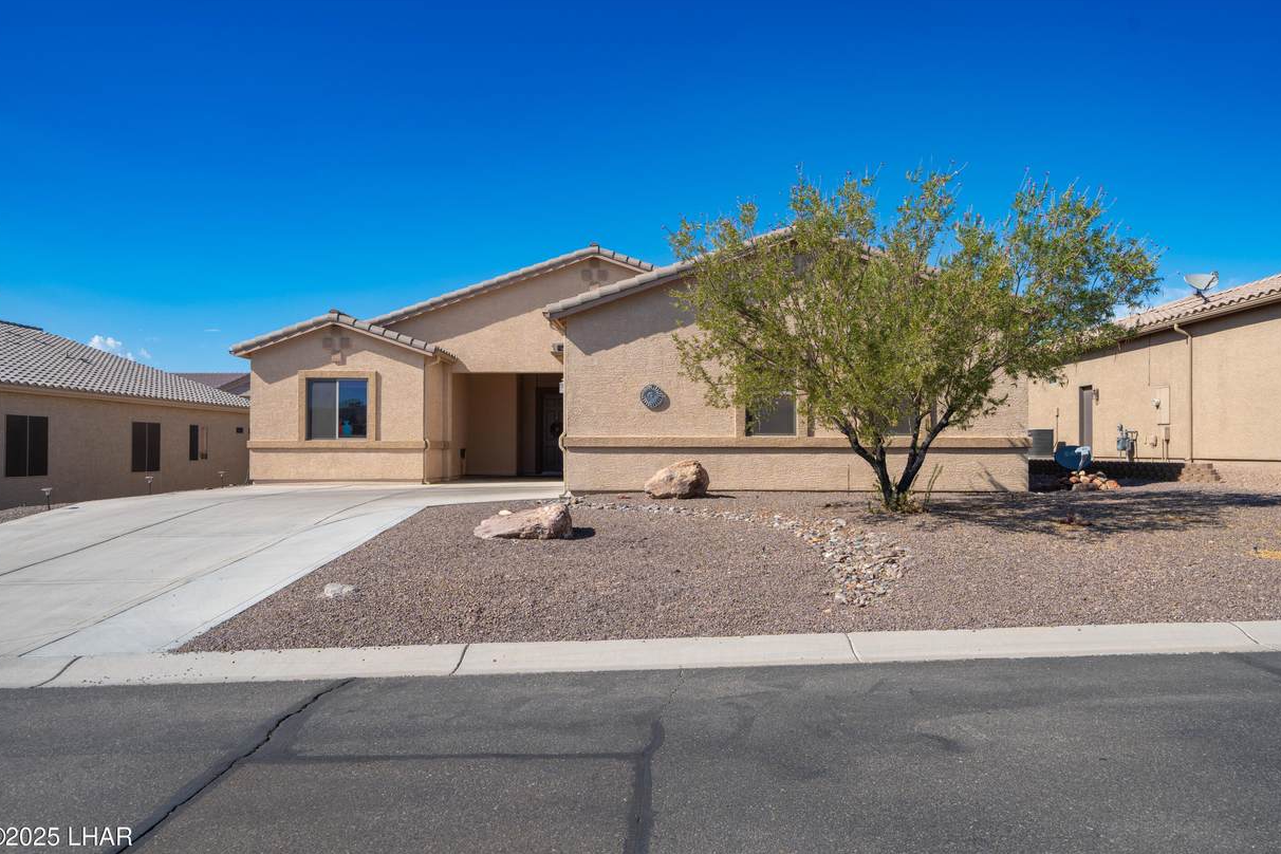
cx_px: 661
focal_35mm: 26
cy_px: 426
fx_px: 925
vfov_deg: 49.6
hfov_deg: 69.4
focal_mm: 24
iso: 100
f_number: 6.3
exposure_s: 1/640
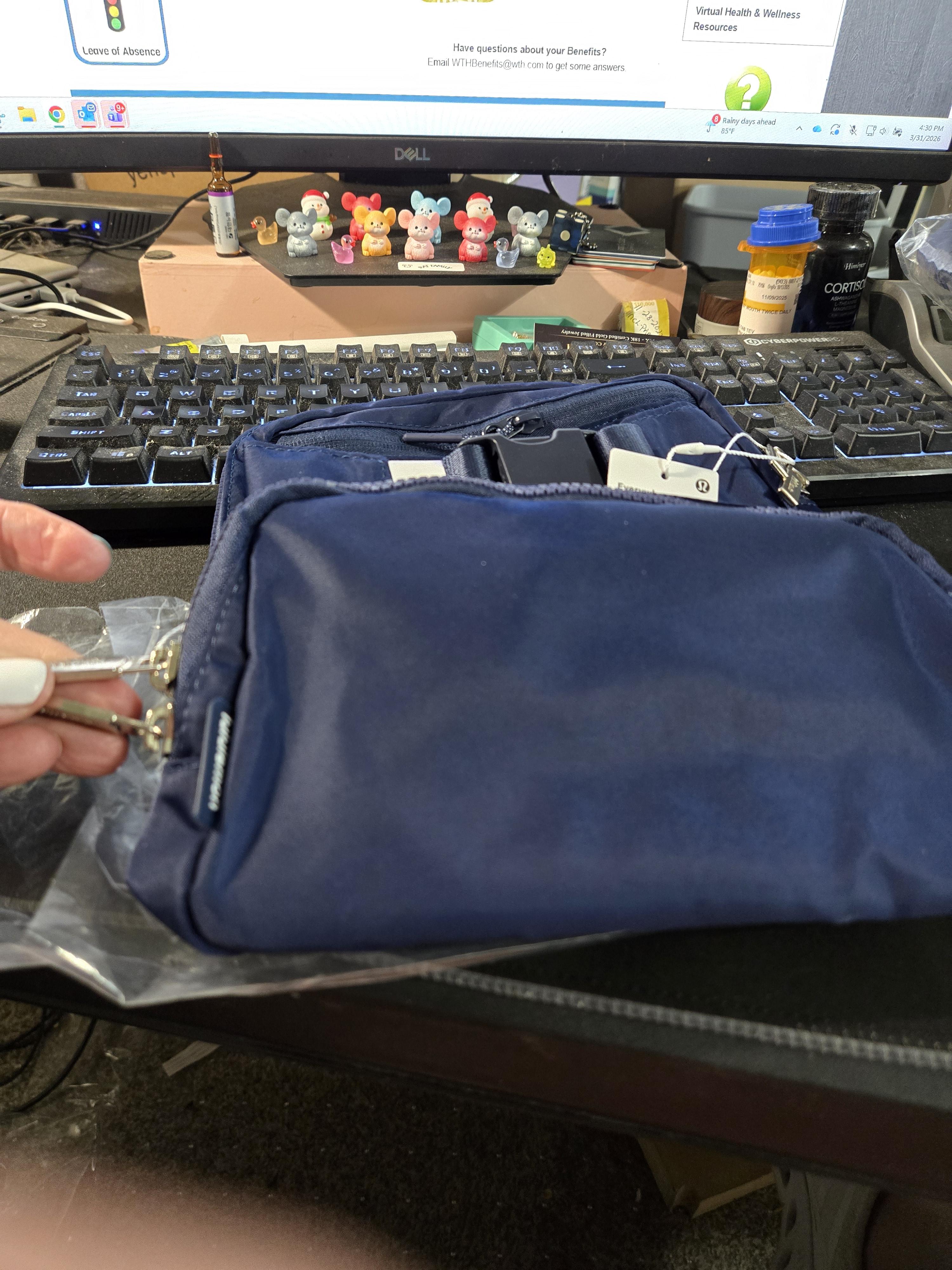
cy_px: 635
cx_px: 476
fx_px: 843
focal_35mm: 23
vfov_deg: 73.9
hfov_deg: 58.9
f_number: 1.8
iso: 800
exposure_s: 1/60
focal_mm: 5.4
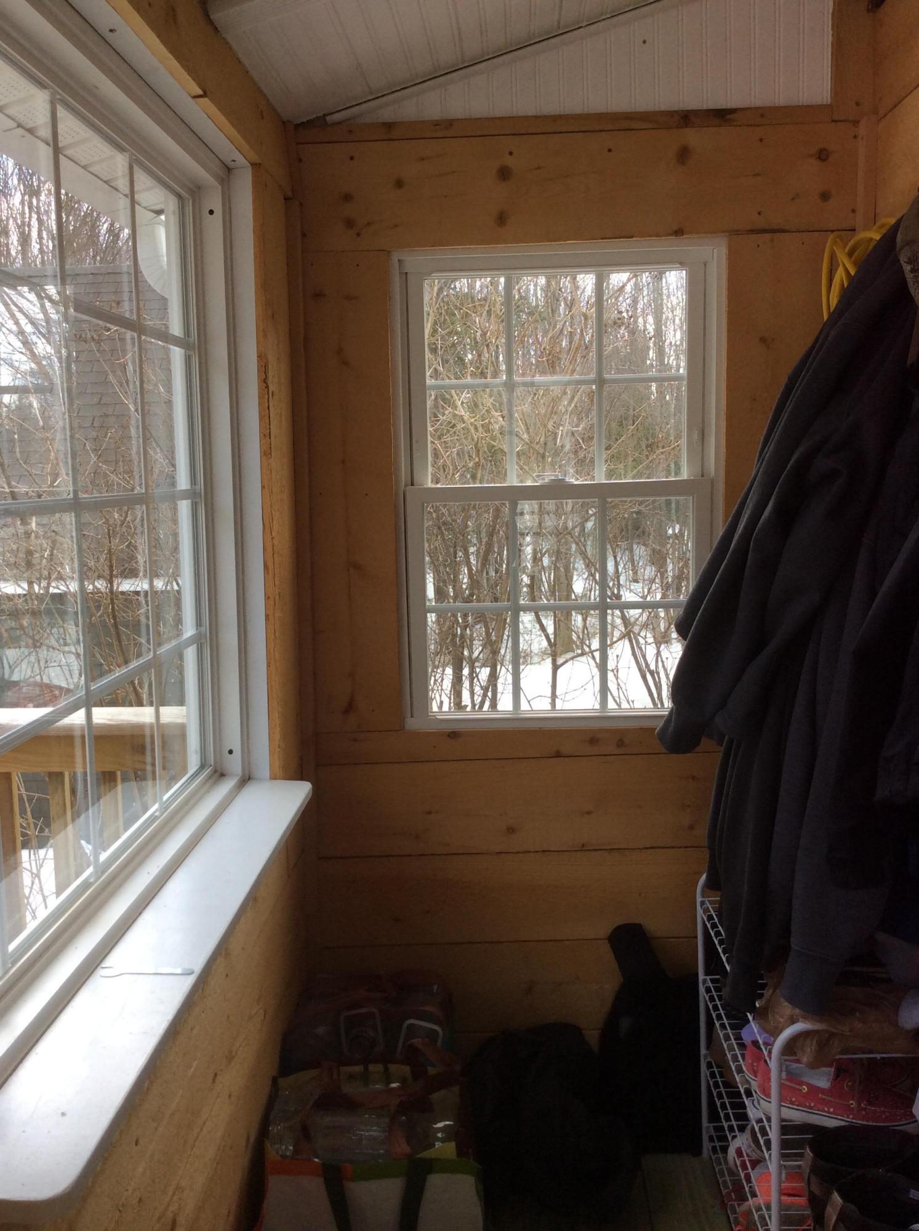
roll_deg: +1.2
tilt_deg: -8.1
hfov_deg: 44.0
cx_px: 460
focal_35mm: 32
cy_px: 616
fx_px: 1136
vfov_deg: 56.9
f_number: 2.4
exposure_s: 1/251
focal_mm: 3.3
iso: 32
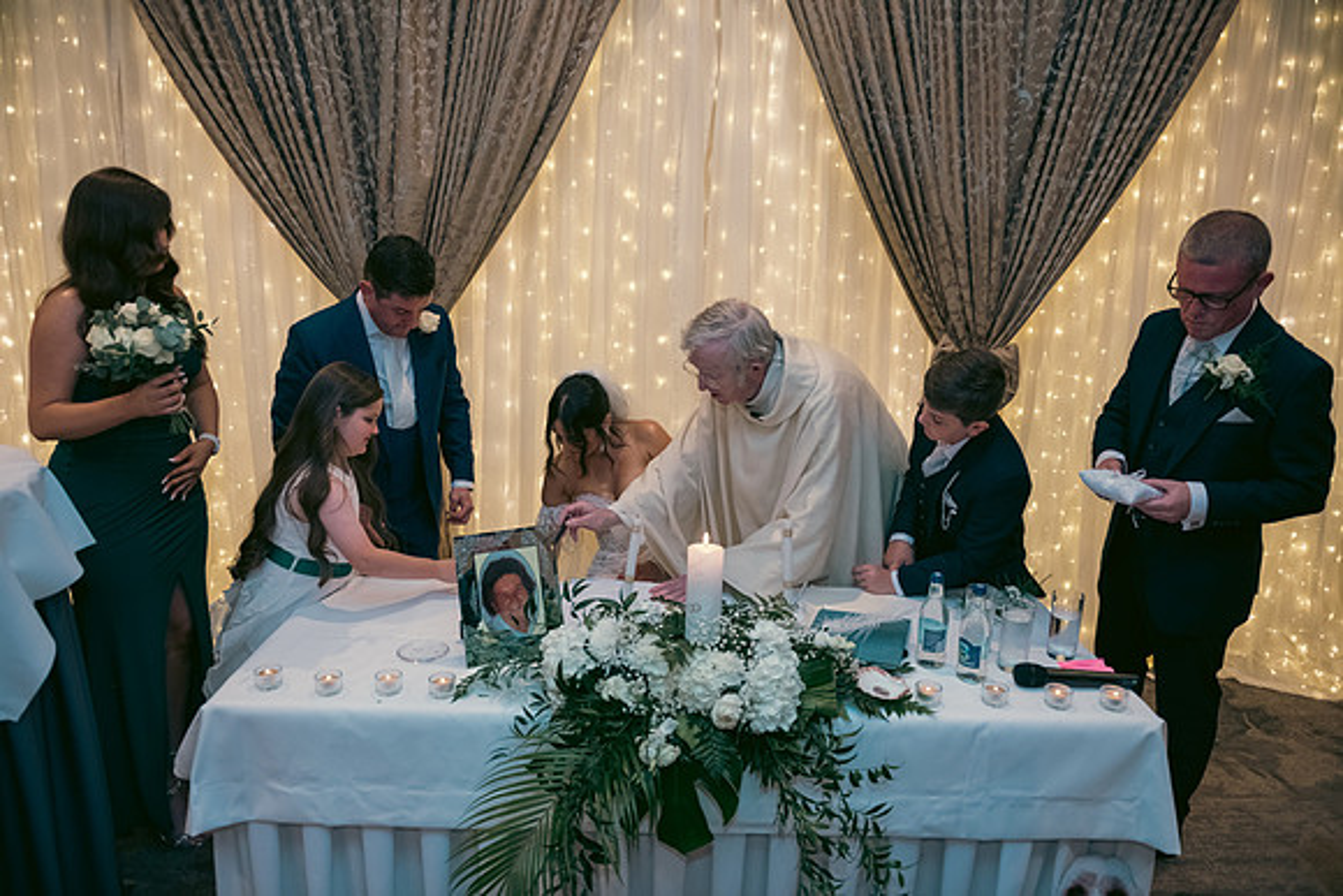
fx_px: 896
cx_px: 672
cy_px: 448
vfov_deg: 53.2
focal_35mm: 24
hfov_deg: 73.7
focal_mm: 24
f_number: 3.5
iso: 800
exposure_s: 1/160
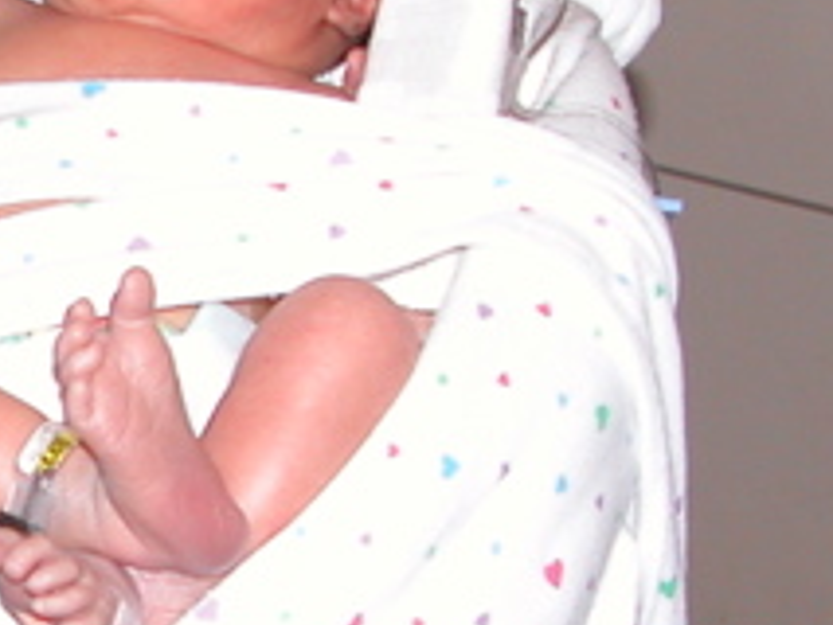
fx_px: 4286
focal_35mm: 178
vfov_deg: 8.3
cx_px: -391
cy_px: 611
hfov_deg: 10.7
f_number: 2.8
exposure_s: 1/60
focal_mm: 8.9
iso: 100
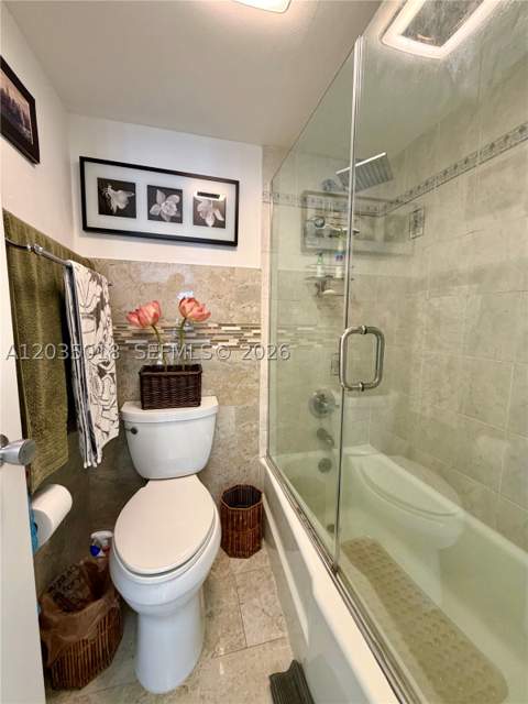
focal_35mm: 14
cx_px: 264
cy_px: 352
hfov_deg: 85.7
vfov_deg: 102.1
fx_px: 285
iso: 250
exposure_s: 1/60
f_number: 2.2
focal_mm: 2.22
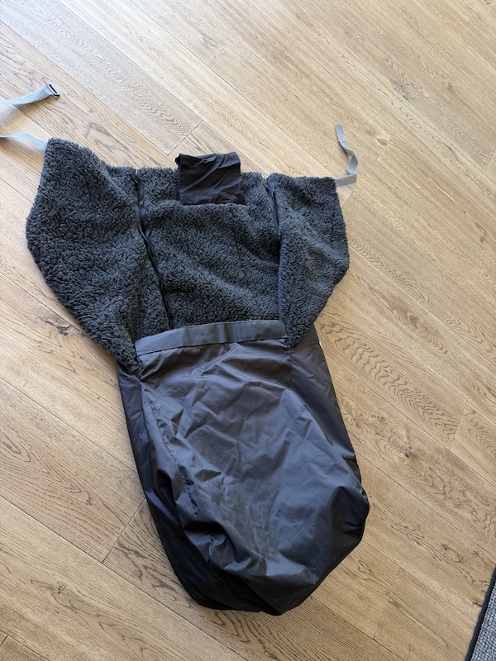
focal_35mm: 24
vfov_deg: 71.6
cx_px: 248
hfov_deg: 56.8
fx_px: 459
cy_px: 330
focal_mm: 6.76
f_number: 1.78
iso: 200
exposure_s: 1/90
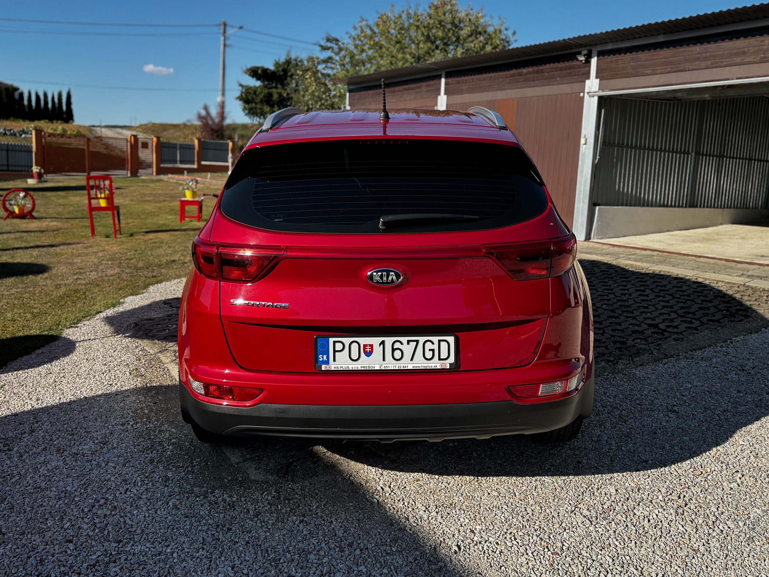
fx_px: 578
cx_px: 384
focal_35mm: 26
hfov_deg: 67.3
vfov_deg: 53.1
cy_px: 288
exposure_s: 1/1783
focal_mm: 5.96
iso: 50
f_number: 1.6
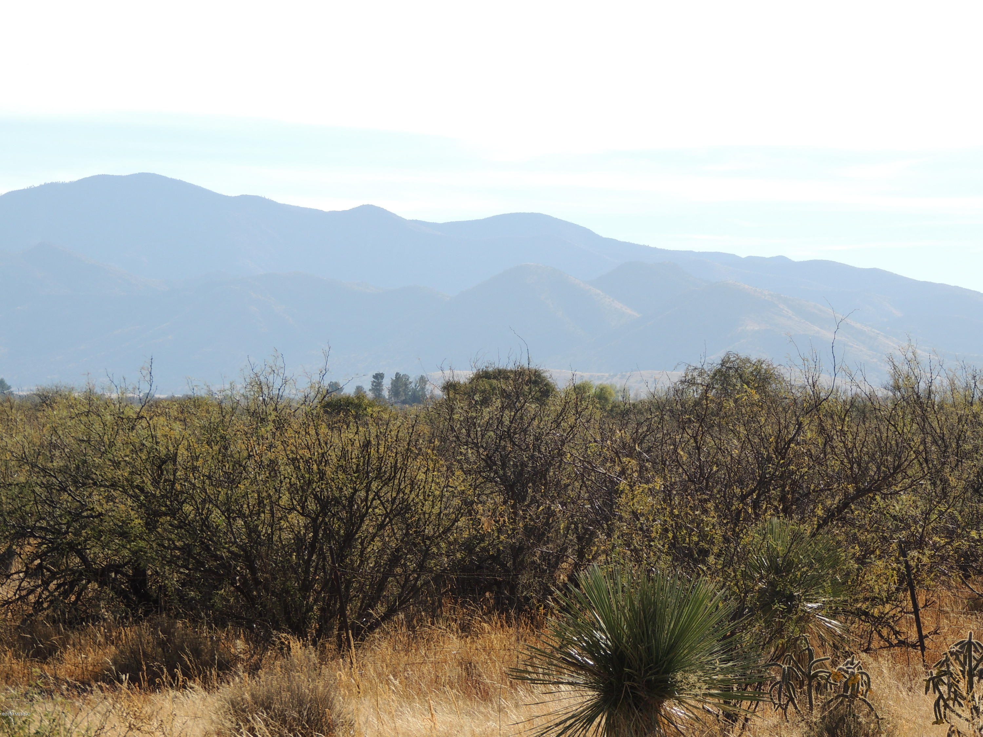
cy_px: 368
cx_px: 492
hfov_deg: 11.6
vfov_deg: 8.7
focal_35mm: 170
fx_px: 4828
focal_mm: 30.3
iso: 100
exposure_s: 1/640
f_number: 4.5
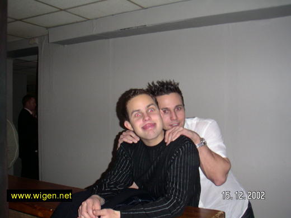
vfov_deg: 37.7
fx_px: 319
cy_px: 109
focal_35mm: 38
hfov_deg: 49.0
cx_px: 146
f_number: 2.8
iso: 160
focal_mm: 6
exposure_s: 1/50
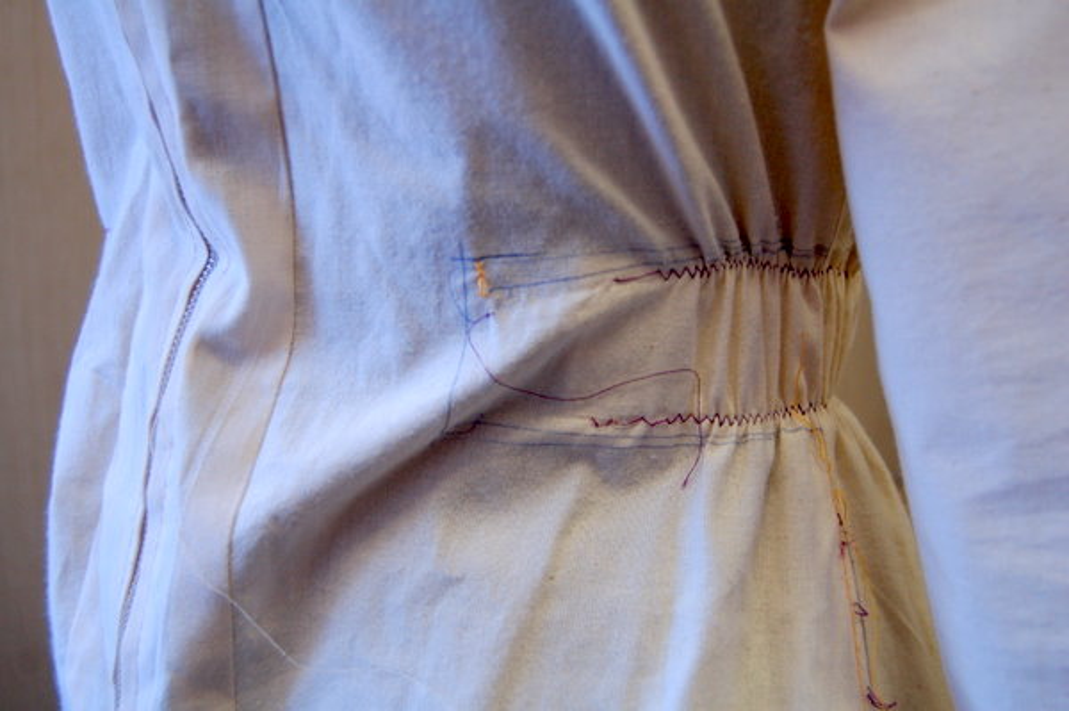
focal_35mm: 39
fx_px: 1157
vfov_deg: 34.2
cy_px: 356
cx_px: 534
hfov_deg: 49.6
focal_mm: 26
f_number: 4.2
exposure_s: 1/80
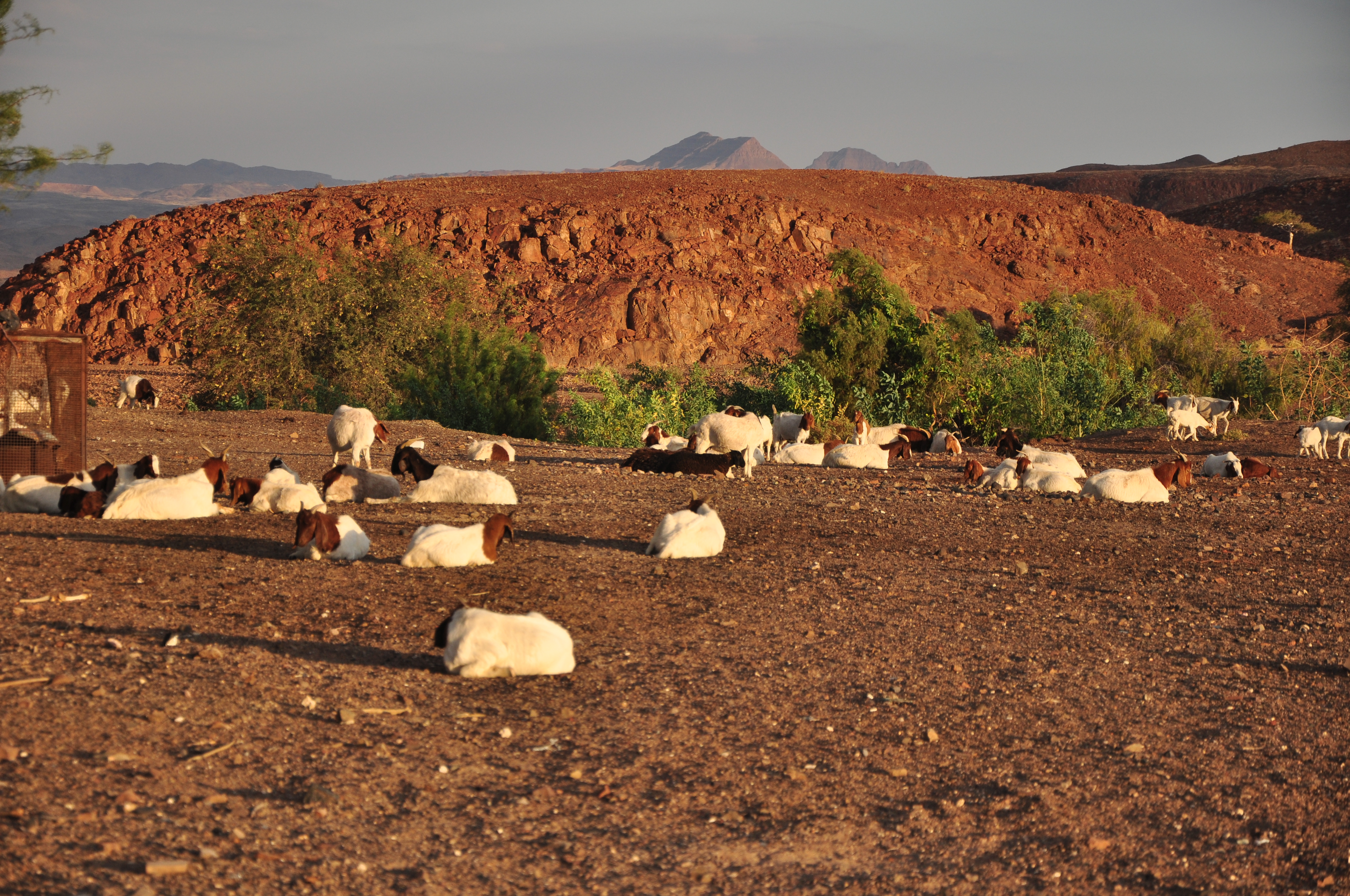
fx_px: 4214
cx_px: 675
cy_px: 448
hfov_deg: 18.2
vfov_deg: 12.1
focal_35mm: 112
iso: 200
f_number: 5.3
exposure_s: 1/500
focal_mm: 75
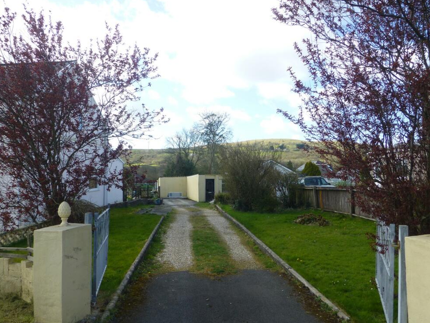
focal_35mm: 25
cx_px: 206
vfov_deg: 54.9
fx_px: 311
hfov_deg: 69.4
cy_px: 163
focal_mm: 4.3
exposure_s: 1/320
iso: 100
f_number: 4
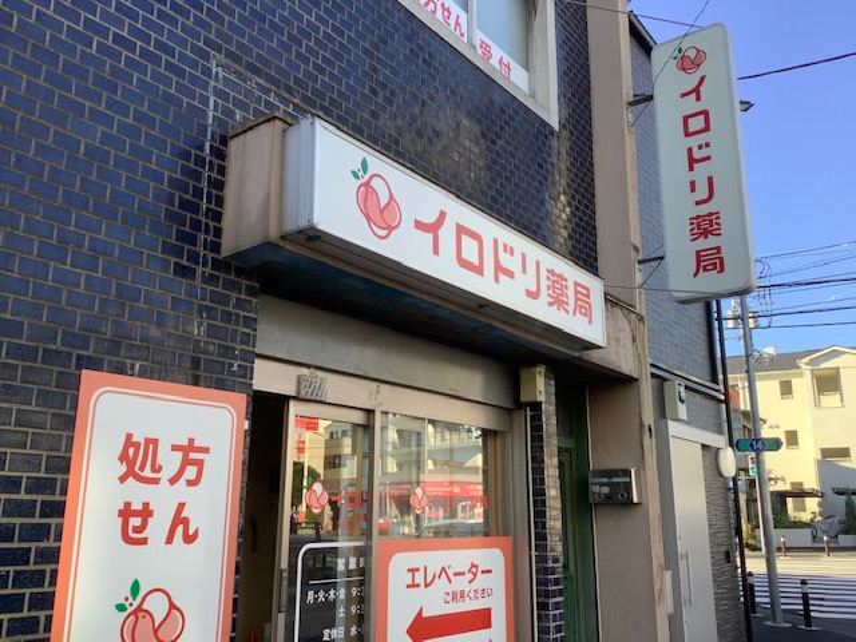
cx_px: 428
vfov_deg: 45.4
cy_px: 321
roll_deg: -0.1
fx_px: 767
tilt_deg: +13.7
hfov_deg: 58.4
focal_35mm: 31
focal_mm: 3.3
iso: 25
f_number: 2.4
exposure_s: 1/172
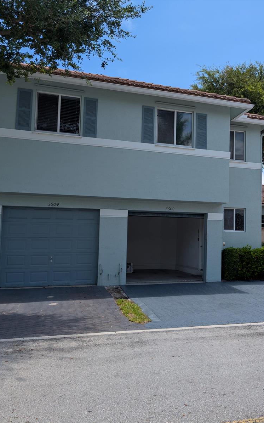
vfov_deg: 56.7
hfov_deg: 35.1
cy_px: 211
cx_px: 239
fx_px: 391
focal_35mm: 34
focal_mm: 6.9
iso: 21
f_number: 1.68
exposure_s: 1/1125
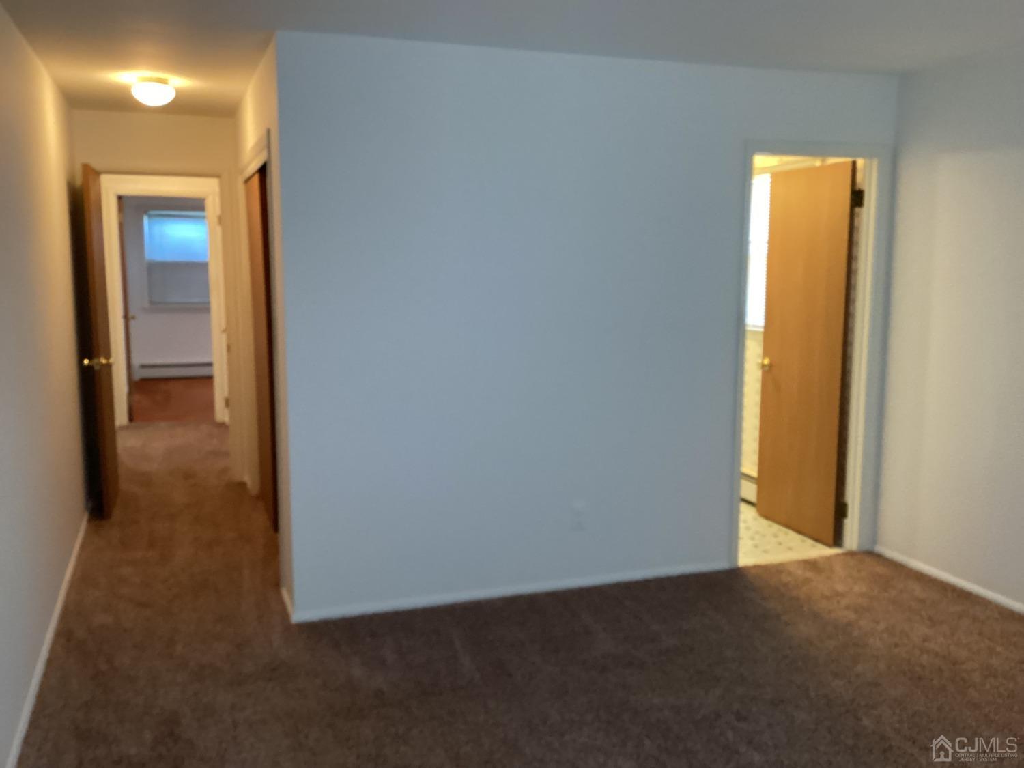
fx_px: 917
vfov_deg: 45.4
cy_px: 384
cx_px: 512
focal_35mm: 31
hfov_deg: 58.4
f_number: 2.4
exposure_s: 1/33
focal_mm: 3.3
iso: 400
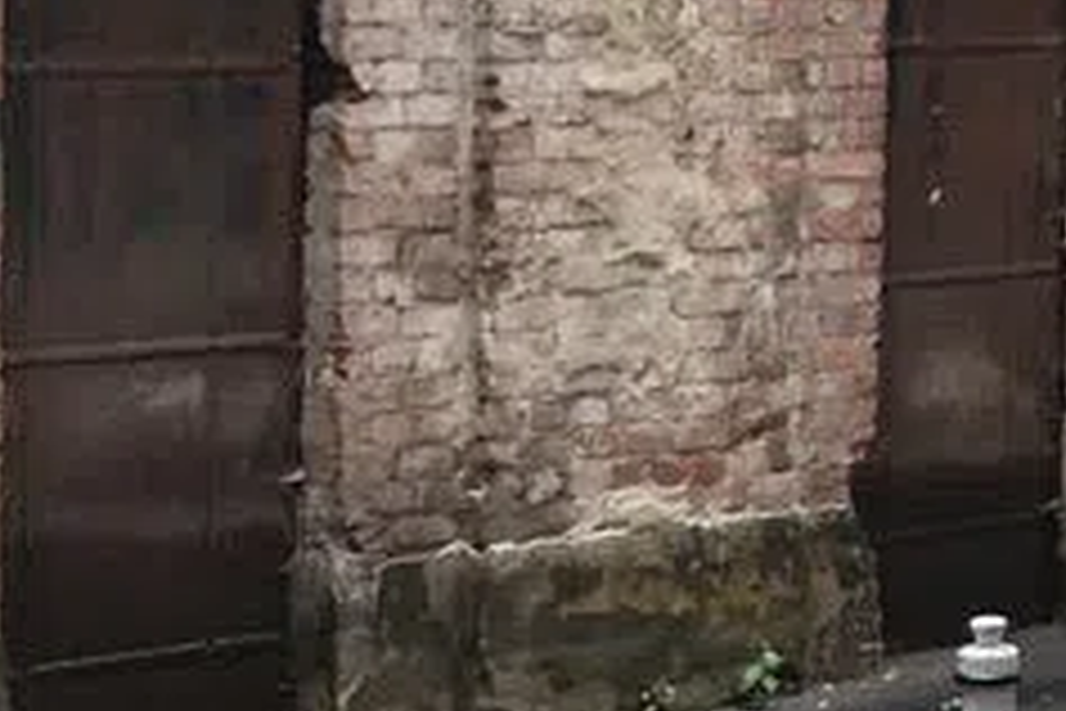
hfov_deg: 11.9
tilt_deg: -0.6
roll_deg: -0.9
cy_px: 99
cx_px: 2006
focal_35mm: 157
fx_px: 4649
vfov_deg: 8.7
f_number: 1.8
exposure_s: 1/168
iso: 20
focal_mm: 3.99
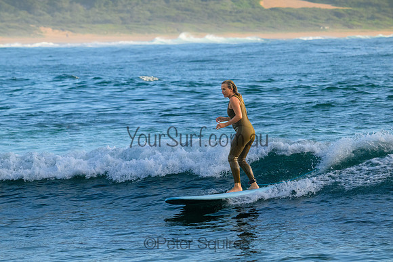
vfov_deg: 3.9
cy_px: 131
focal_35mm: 350
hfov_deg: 5.9
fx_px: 3822
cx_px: 196
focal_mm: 350
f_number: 11
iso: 4000
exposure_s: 1/2000
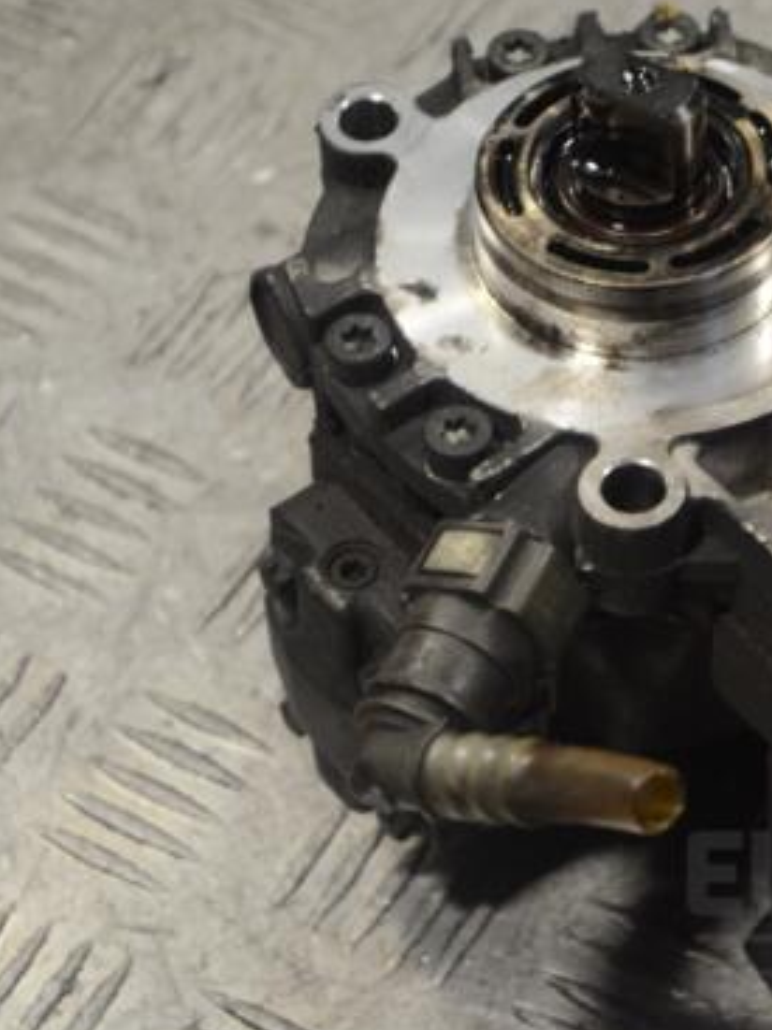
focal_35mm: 130
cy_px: 500
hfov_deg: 11.4
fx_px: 3862
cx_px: 634
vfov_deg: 15.2
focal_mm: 55
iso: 200
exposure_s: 1/30
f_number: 5.6
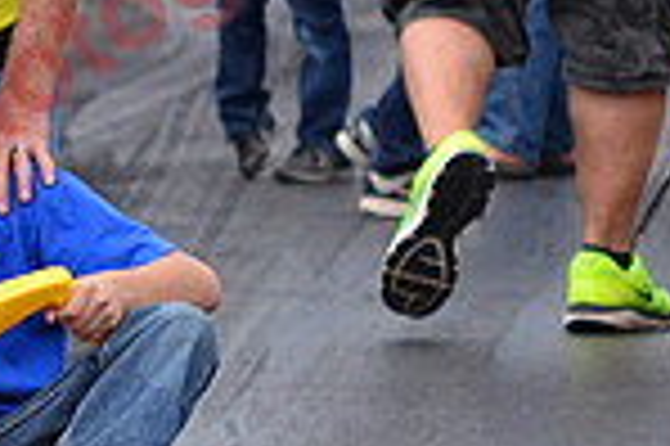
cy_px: 167
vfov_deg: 1.6
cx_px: -54
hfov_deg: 2.4
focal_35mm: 875
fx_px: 16267
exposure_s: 1/1600
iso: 1000
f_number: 5
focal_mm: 150
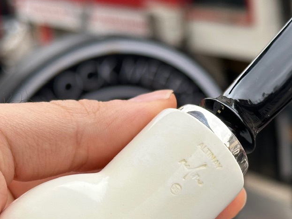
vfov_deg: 14.8
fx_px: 835
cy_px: 176
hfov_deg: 19.8
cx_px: 188
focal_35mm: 99
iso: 64
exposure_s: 1/373
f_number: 1.78
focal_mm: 6.86
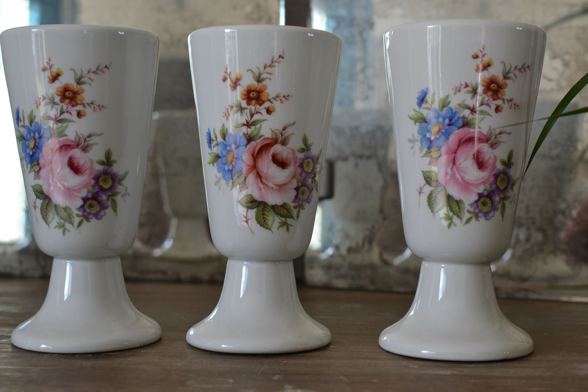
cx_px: 294
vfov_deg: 25.8
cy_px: 196
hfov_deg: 37.9
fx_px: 857
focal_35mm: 52
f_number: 4.5
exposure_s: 1/80
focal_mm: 35
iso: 400
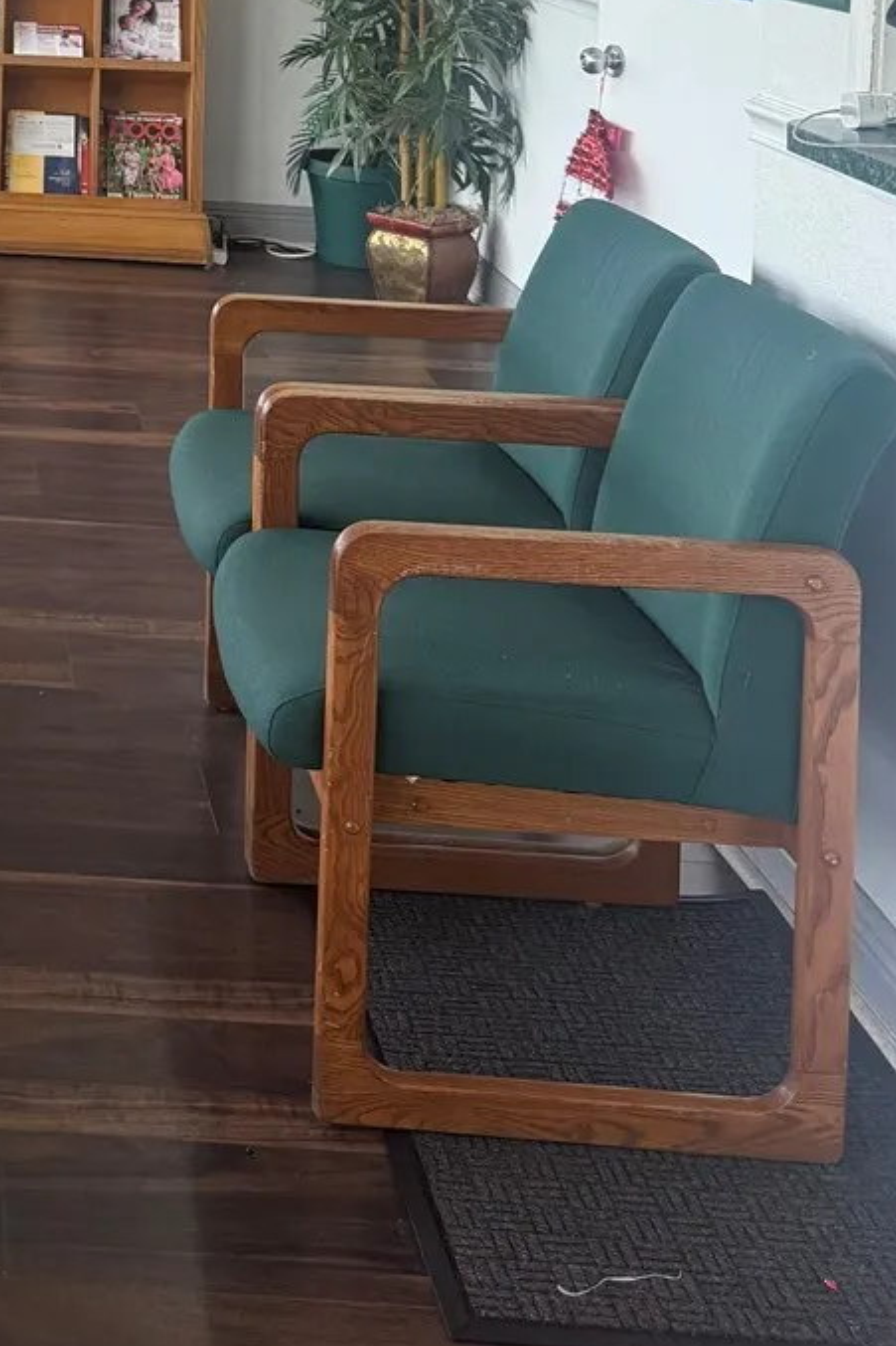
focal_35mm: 59
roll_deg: -2.4
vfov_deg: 29.9
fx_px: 2204
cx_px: -215
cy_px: -199
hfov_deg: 21.2
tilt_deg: +0.1
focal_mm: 6.76
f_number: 1.78
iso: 100
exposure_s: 1/249
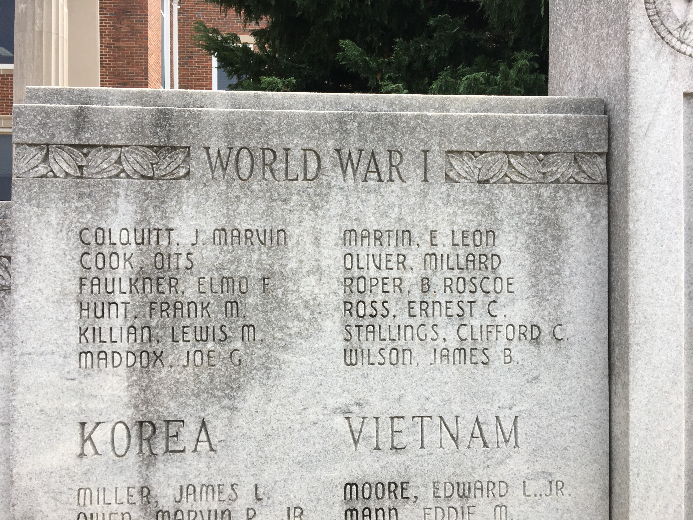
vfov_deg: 48.2
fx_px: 581
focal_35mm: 29
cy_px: 260
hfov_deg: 61.7
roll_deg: -0.6
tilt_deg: +3.0
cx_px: 346
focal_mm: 4.15
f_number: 2.2
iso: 25
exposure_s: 1/699
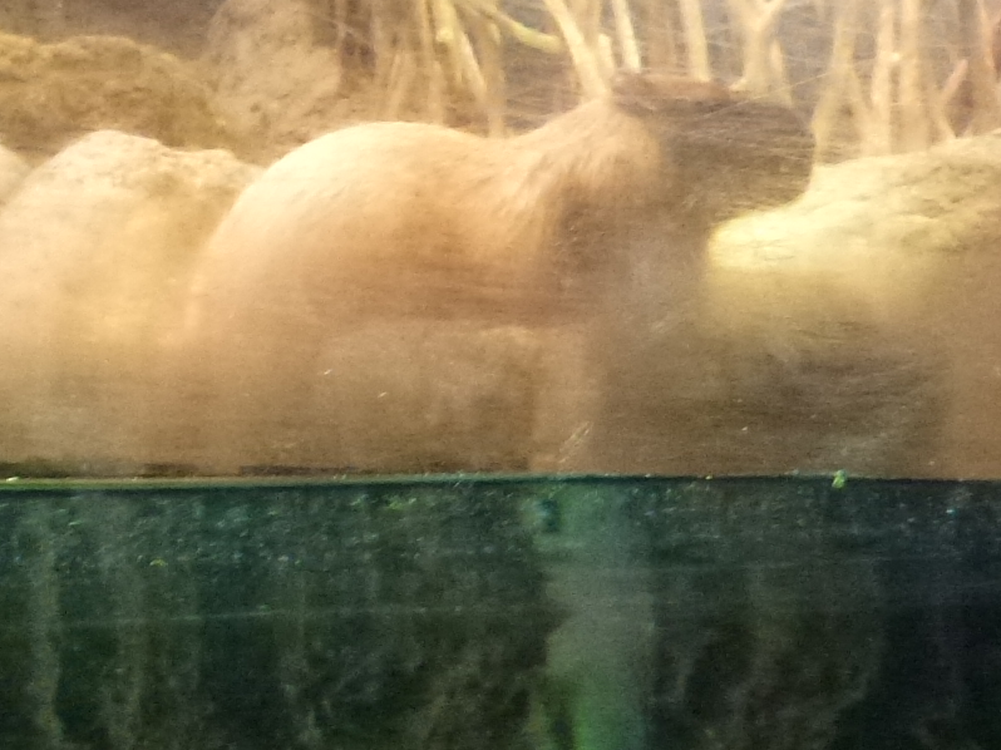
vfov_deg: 19.0
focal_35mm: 77
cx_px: 72
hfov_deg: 24.5
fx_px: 2226
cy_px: 559
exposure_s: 1/30
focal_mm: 4.3
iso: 800
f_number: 3.3
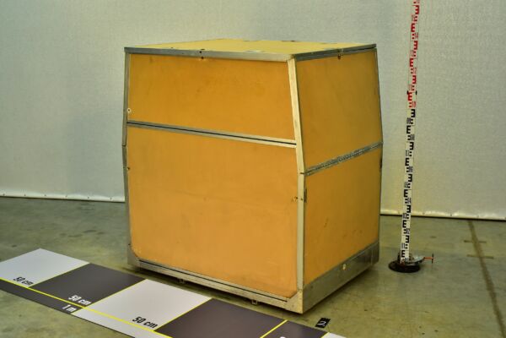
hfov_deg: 39.6
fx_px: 703
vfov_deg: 27.0
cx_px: 253
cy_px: 169
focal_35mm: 50
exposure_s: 1/13
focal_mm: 50
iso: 500
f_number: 16
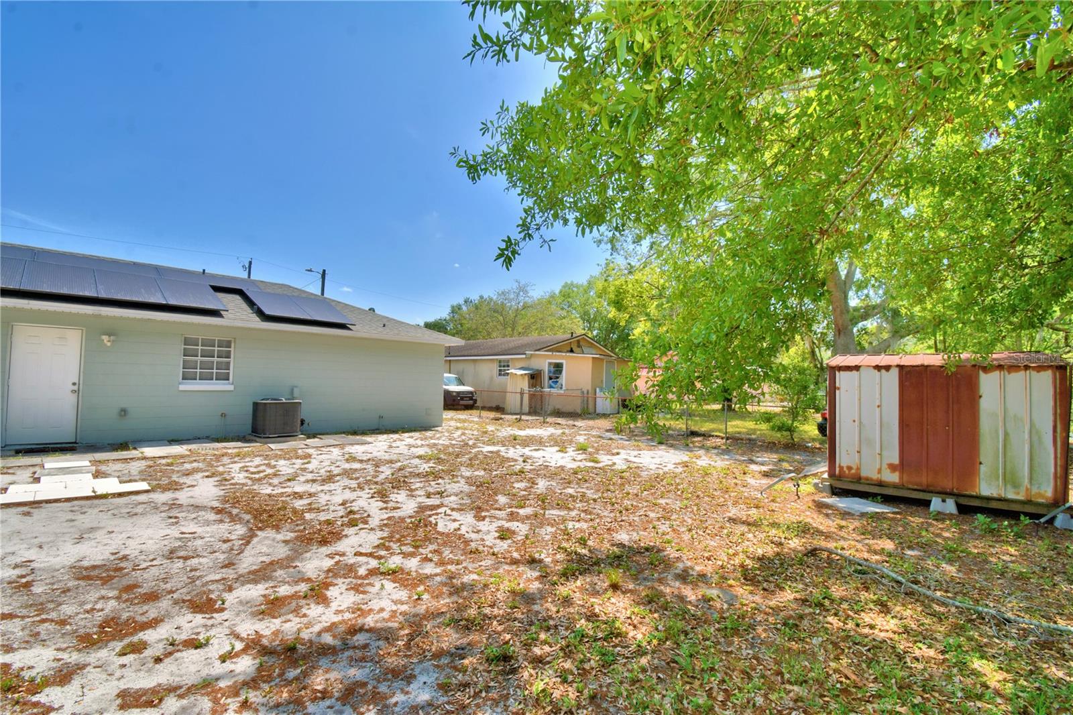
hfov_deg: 100.4
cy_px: 358
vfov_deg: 77.3
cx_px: 536
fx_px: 447
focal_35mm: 15
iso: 100
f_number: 13
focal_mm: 10
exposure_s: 1/250
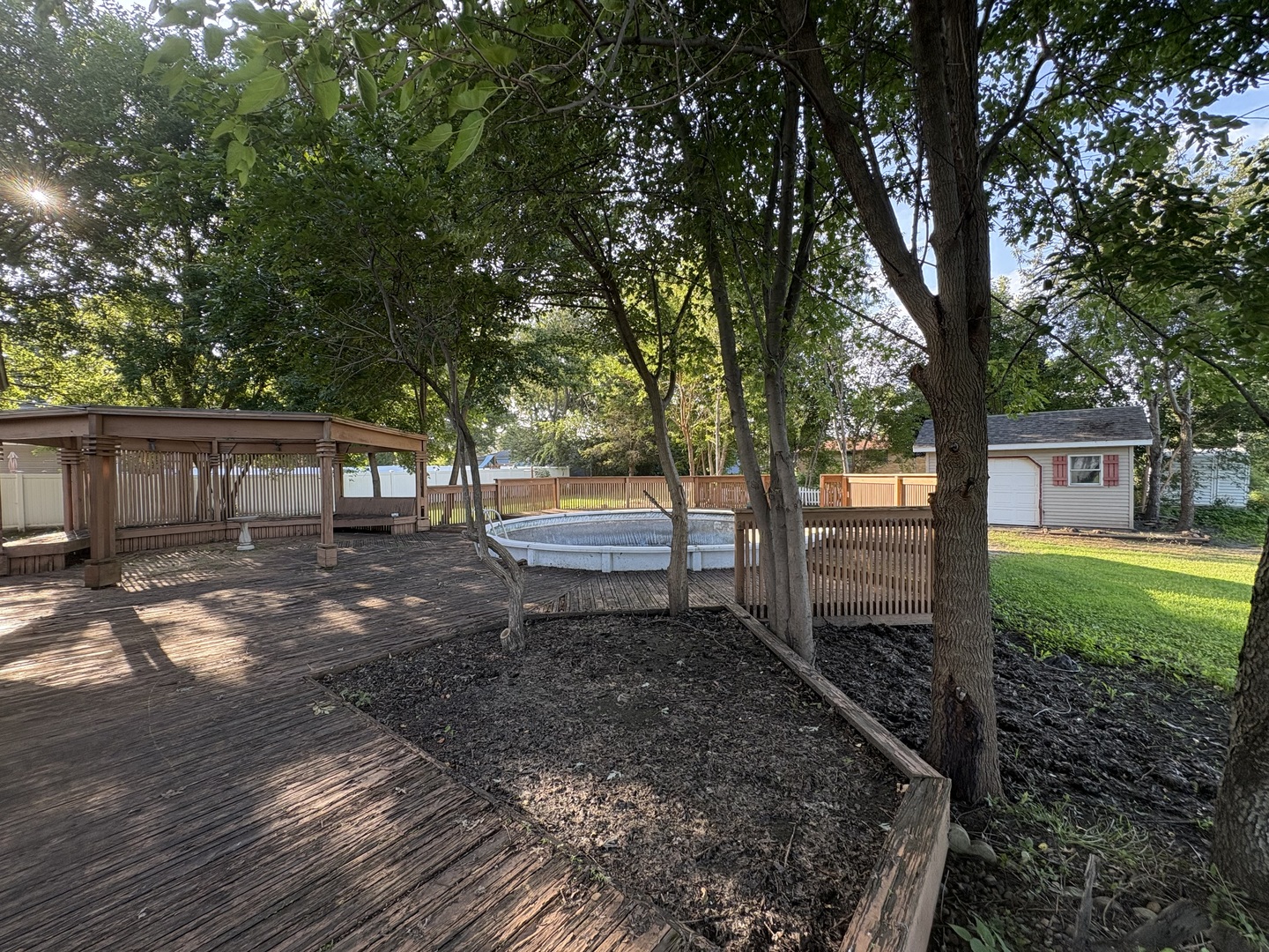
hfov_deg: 102.1
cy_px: 476
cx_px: 634
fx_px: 513
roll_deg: +1.2
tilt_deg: -0.4
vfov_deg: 85.7
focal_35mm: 14
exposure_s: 1/146
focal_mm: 2.22
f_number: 2.2
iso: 64
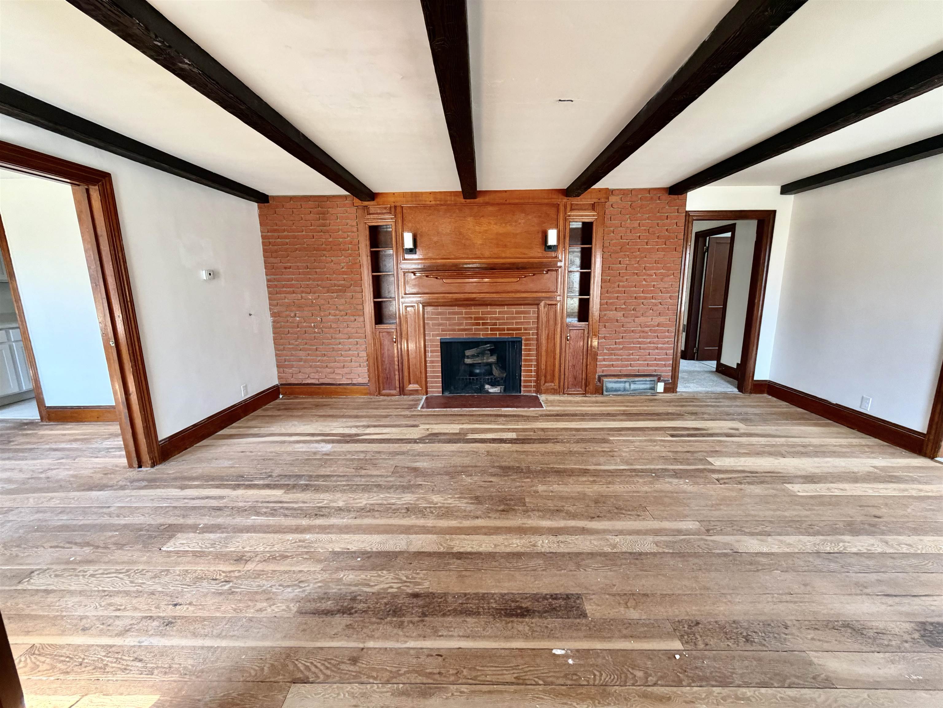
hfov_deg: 102.1
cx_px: 472
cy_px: 354
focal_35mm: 14
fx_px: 381
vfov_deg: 85.7
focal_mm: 2.22
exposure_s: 1/116
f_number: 2.2
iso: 320
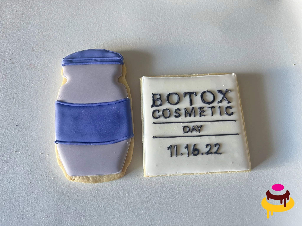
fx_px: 227
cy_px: 113
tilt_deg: -74.0
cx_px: 151
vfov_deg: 53.1
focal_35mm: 26
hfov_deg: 67.3
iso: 160
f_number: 1.5
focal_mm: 5.7
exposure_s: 1/60
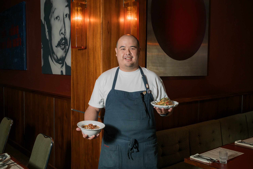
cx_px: 126
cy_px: 84
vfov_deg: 34.2
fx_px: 274
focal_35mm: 39
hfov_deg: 49.6
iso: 1000
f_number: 8
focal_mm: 39
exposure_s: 1/100
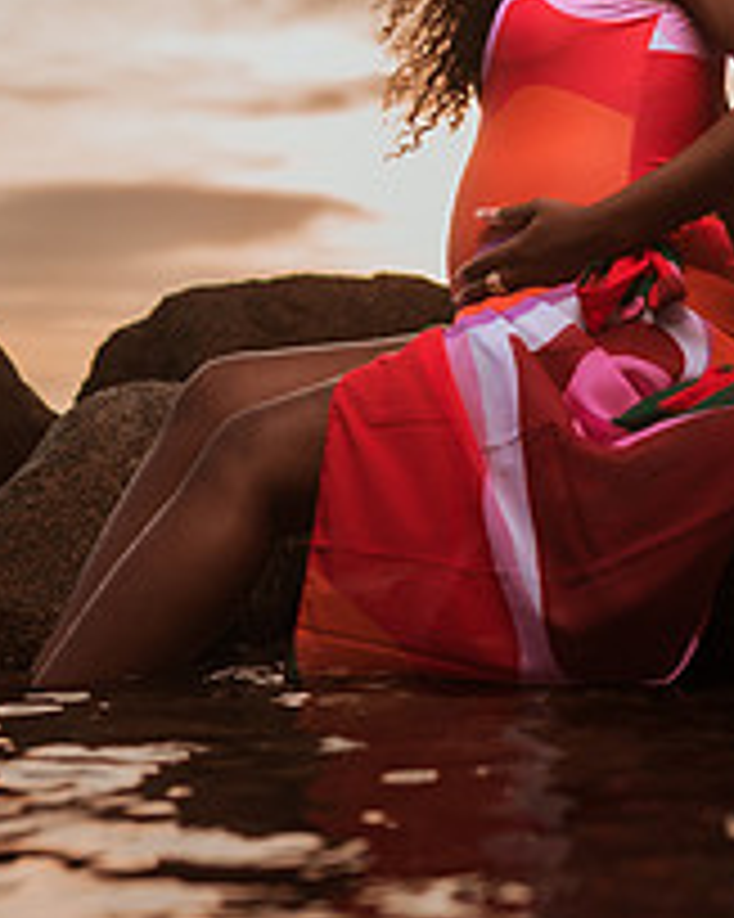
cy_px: 306
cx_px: -90
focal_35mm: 95
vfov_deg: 20.1
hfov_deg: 15.7
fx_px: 2582
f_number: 1.8
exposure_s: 1/3200
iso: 100
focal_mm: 35
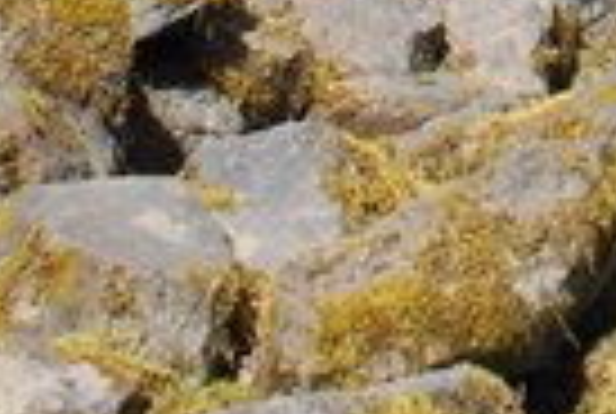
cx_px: 778
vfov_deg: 6.2
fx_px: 3601
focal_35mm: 210
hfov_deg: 9.6
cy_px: -736
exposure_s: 1/320
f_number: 5.6
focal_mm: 24
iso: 160
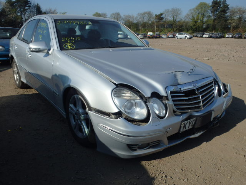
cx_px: 123
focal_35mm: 28
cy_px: 92
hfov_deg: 63.4
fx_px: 199
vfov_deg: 49.7
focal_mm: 5
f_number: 11
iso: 125
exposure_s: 1/125
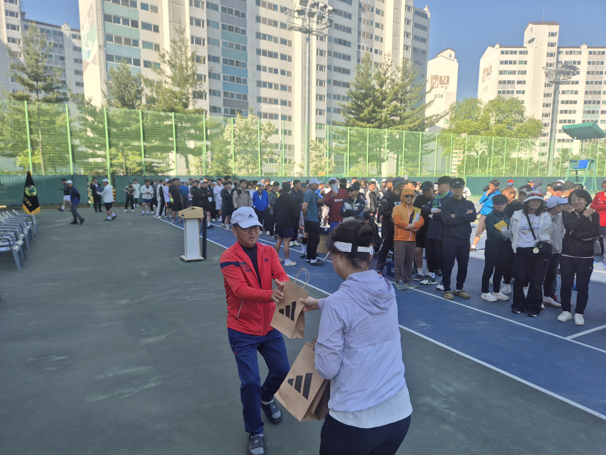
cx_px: 303
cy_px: 228
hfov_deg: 73.9
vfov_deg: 58.9
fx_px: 403
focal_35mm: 23
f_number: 1.8
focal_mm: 5.4
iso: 25
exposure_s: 1/1148
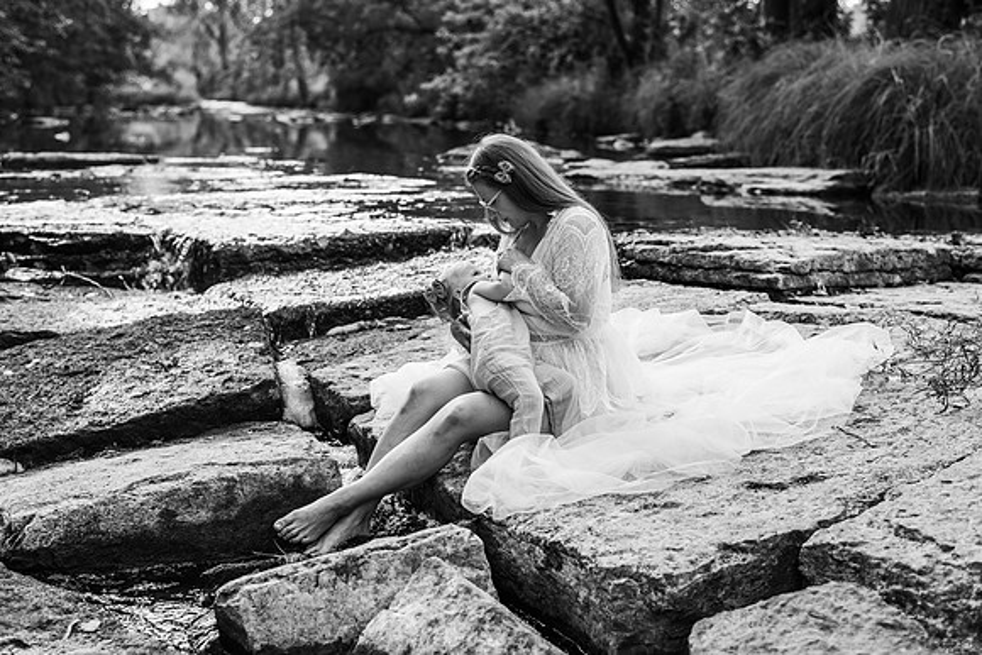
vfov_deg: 23.4
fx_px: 1582
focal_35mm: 58
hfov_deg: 34.5
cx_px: 491
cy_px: 328
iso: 500
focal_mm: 58
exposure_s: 1/800
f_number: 3.2
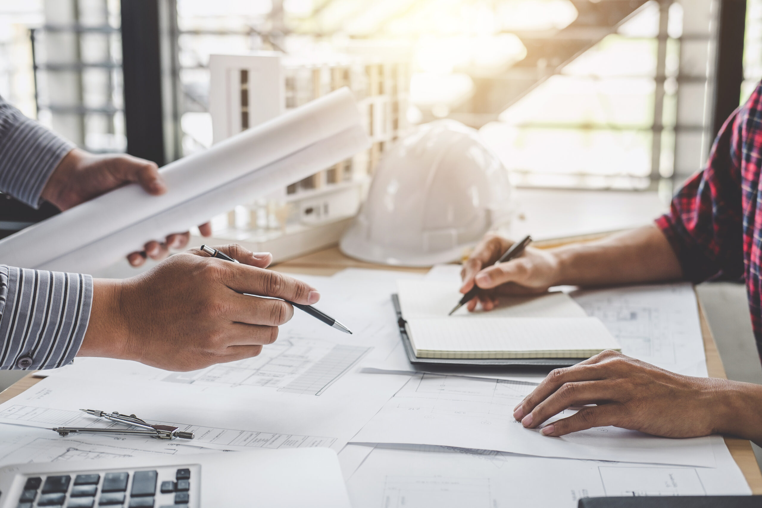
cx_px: 381
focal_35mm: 53
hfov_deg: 37.5
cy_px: 254
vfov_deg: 25.5
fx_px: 1122
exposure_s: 1/160
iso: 200
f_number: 2.8
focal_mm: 35
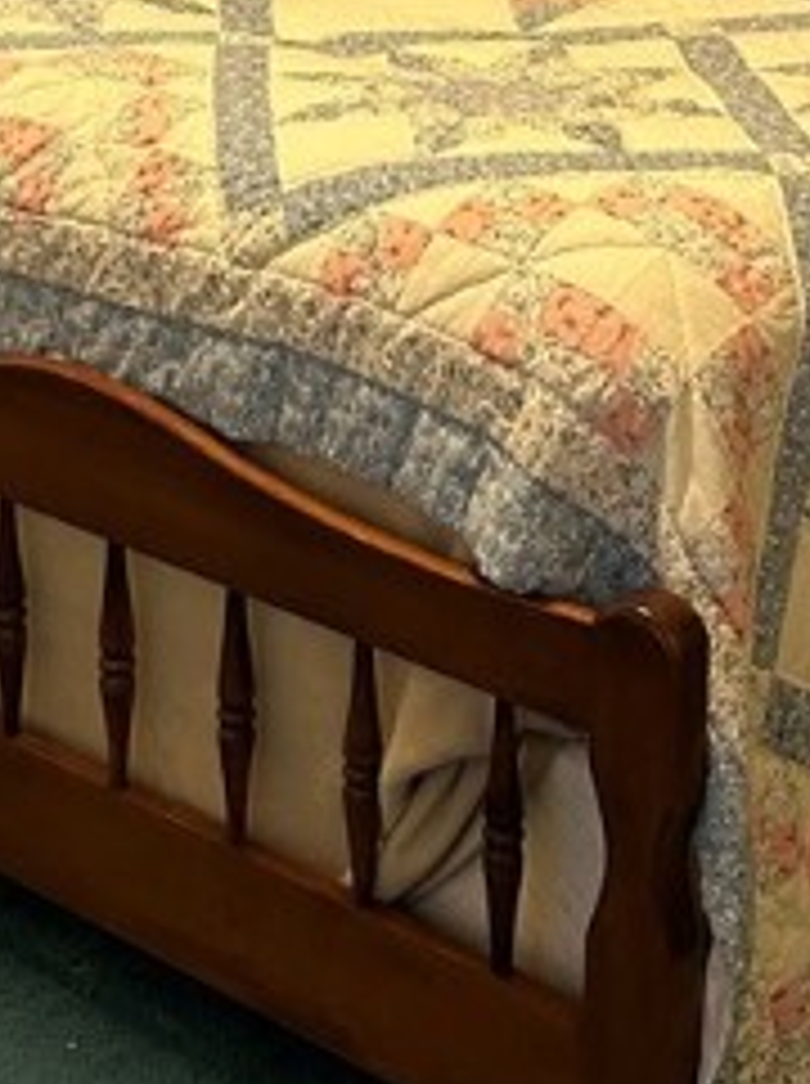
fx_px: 2596
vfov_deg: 22.5
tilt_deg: -13.1
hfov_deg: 17.7
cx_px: 454
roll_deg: +0.3
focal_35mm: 83
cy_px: -58
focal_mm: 5.7
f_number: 1.5
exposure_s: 1/60
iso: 160
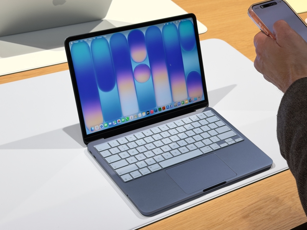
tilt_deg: -33.7
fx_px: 426
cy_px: 115
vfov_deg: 30.3
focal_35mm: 48
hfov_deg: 39.7
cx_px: 154
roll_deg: -8.5
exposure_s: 1/196
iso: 50
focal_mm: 6.76
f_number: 1.78
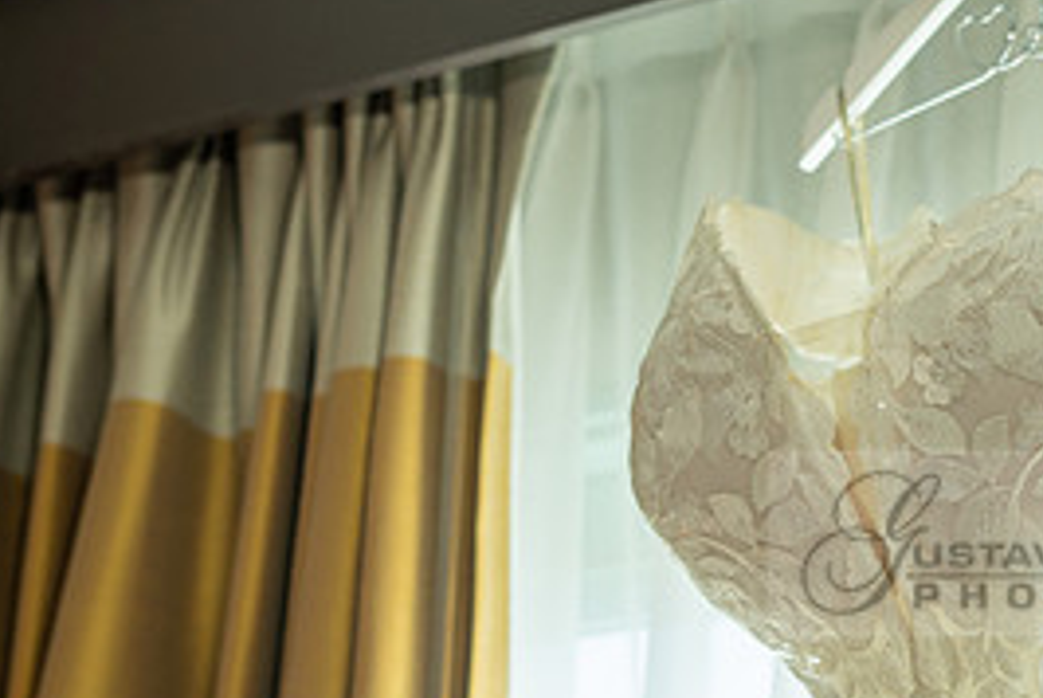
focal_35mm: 109
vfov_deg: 12.6
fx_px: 3161
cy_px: 543
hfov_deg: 18.1
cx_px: 1110
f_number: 3.5
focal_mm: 50
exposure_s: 1/100
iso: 100
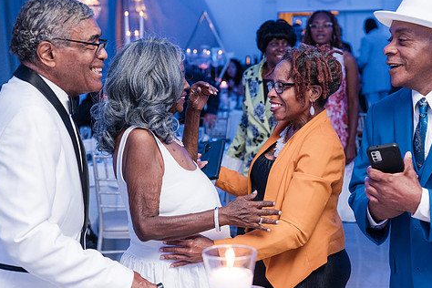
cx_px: 226
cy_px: 137
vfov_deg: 19.2
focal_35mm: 71
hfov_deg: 28.5
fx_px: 852
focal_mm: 58
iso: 3200
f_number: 4
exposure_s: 1/250
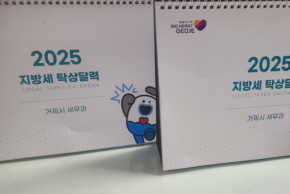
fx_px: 274
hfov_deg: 55.2
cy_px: 134
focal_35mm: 34
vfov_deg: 38.3
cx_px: 180
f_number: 1.8
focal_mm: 5.4
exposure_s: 1/60
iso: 200
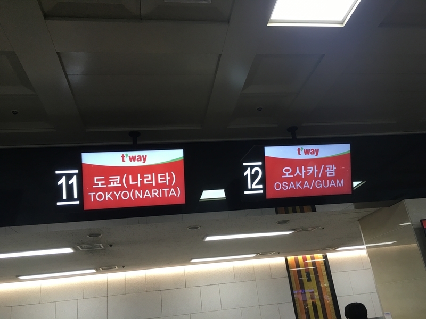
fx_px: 357
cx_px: 213
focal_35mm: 29
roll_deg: +6.1
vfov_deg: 48.2
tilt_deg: +23.8
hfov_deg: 61.7
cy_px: 160
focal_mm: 4.15
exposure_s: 1/30
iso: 32
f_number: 2.2
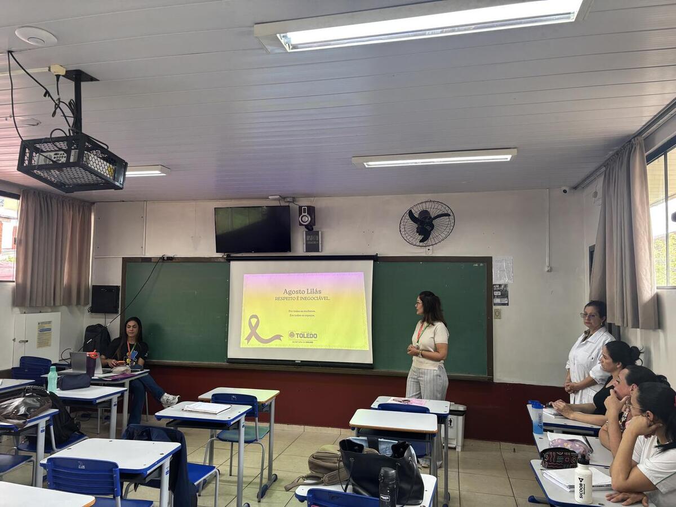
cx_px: 338
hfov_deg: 67.3
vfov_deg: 53.1
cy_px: 254
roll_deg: -0.4
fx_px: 508
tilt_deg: +3.6
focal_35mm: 26
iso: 100
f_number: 1.6
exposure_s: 1/120
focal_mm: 5.96
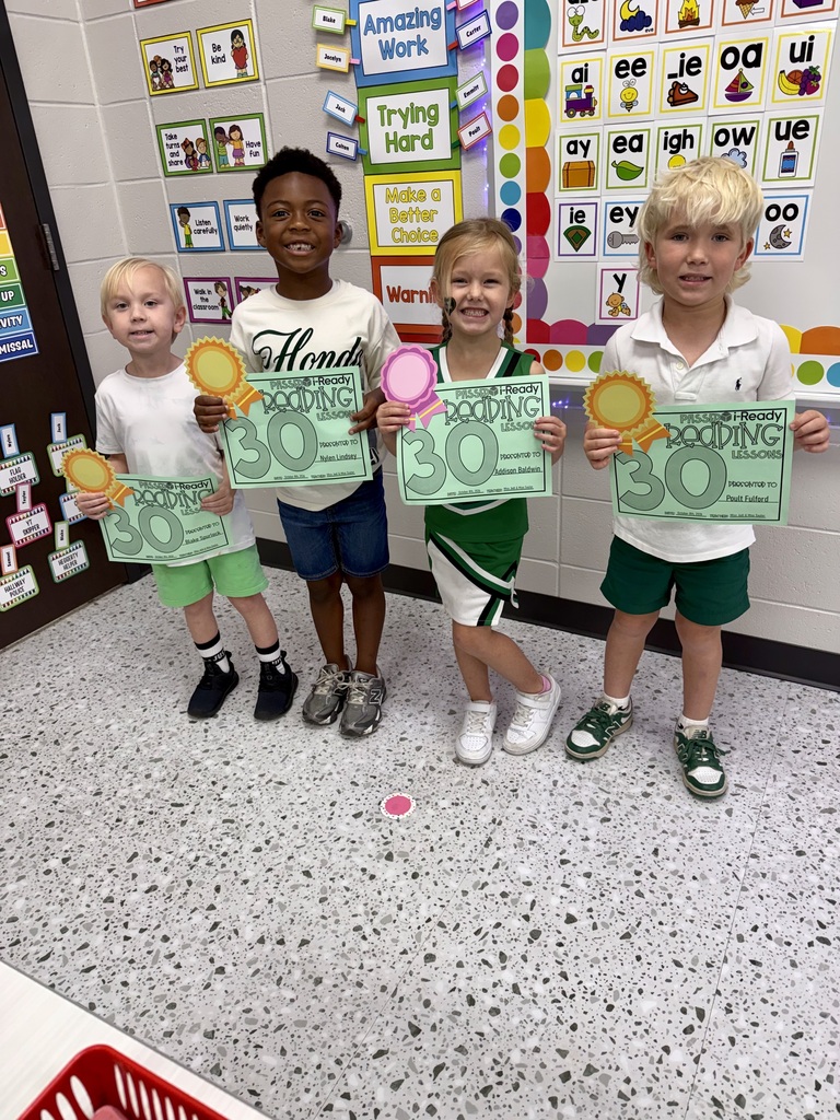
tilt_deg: -24.5
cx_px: 420
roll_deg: +3.3
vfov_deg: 71.6
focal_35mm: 24
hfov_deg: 56.8
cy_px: 560
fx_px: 777
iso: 125
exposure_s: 1/120
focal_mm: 6.76
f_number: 1.78
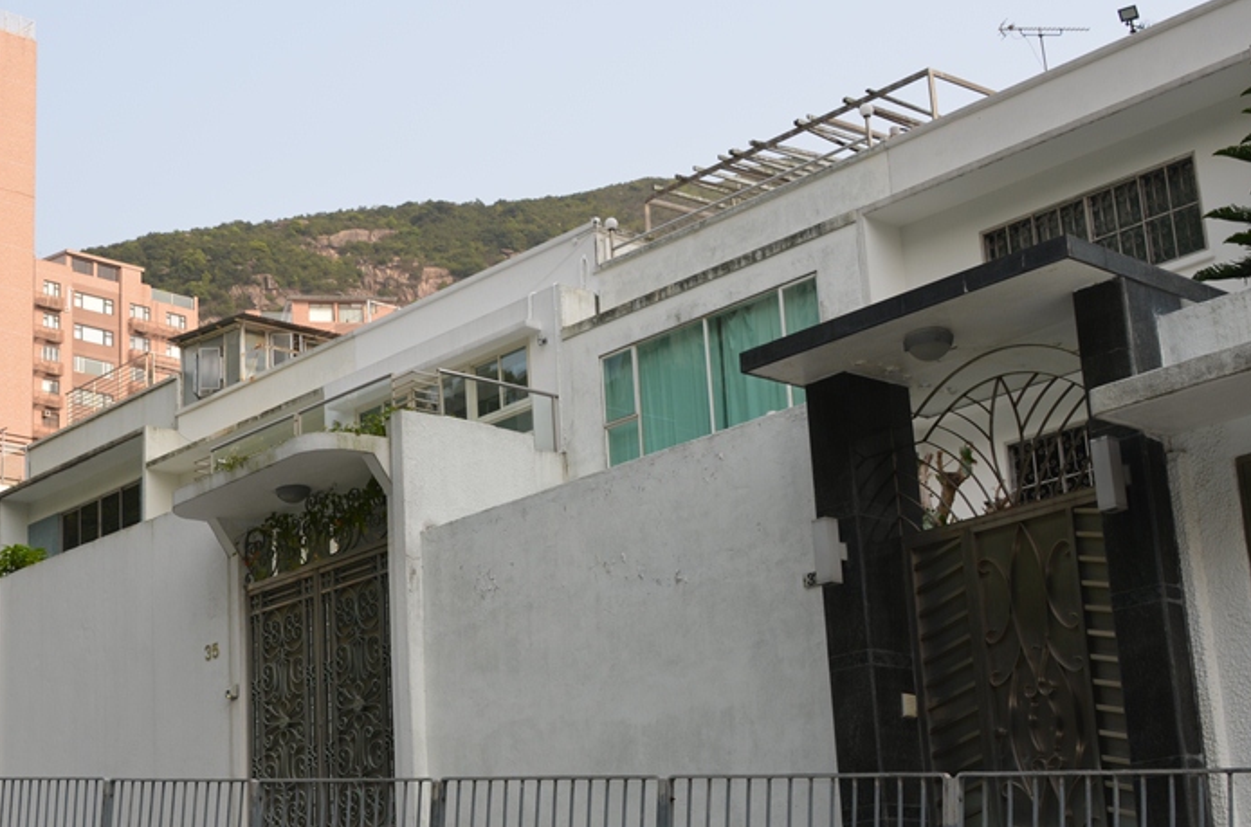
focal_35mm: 62
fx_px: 2149
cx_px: 436
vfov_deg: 21.8
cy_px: 459
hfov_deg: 32.2
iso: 100
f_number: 5.6
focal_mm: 28
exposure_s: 1/250
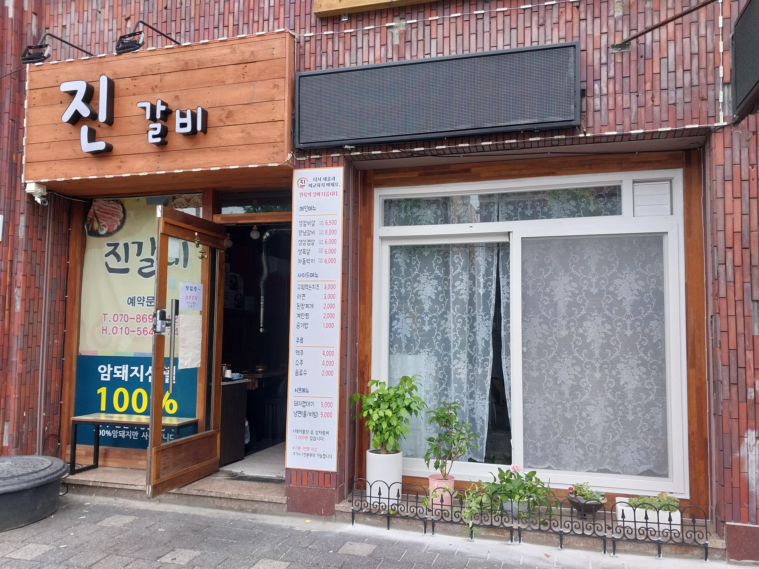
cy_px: 284
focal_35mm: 26
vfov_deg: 53.1
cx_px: 380
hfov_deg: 67.3
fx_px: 570
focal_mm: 4
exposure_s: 1/120
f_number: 1.8
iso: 32
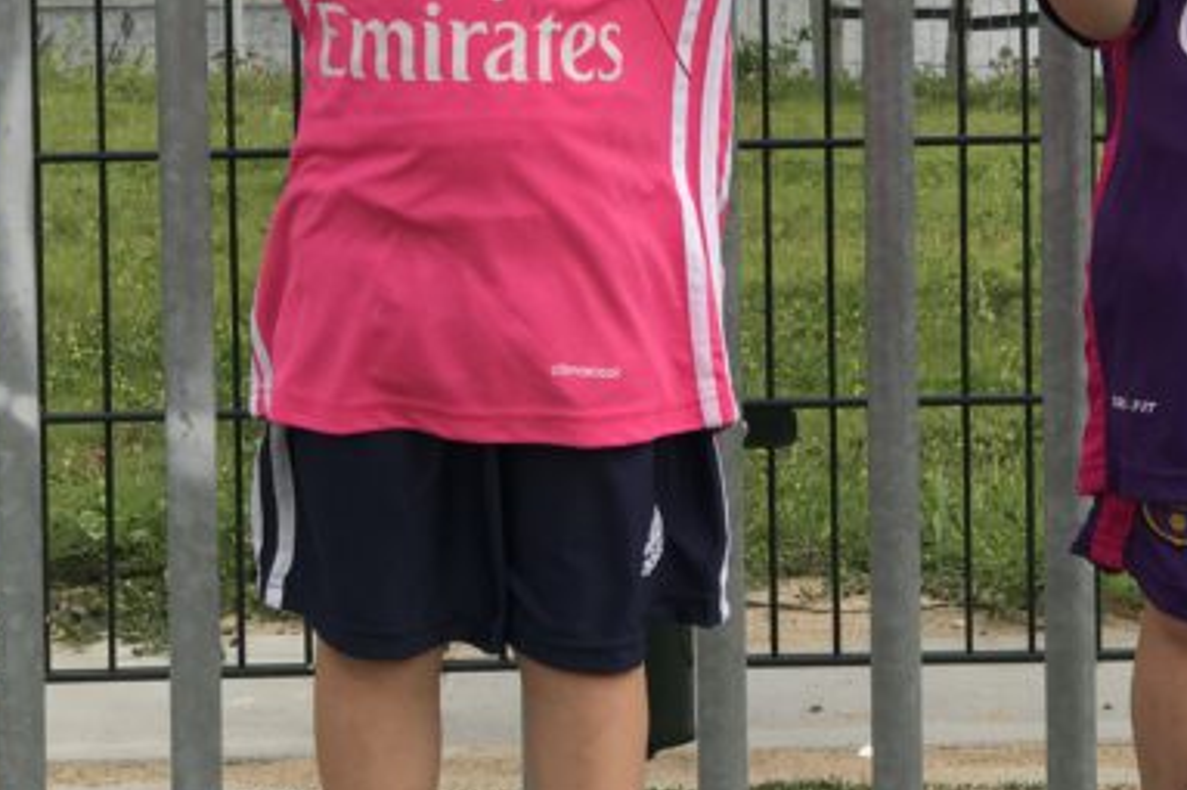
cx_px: 800
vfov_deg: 10.3
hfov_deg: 15.5
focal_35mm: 132
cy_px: -2
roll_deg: +0.5
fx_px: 4350
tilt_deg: -2.8
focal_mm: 6.6
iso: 20
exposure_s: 1/694
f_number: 2.8
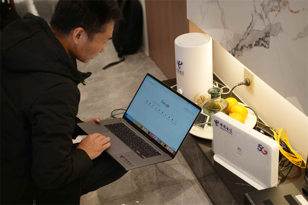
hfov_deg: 36.3
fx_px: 470
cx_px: 154
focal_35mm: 55
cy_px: 102
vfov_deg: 24.6
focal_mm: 55
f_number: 2.8
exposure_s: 1/60
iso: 320
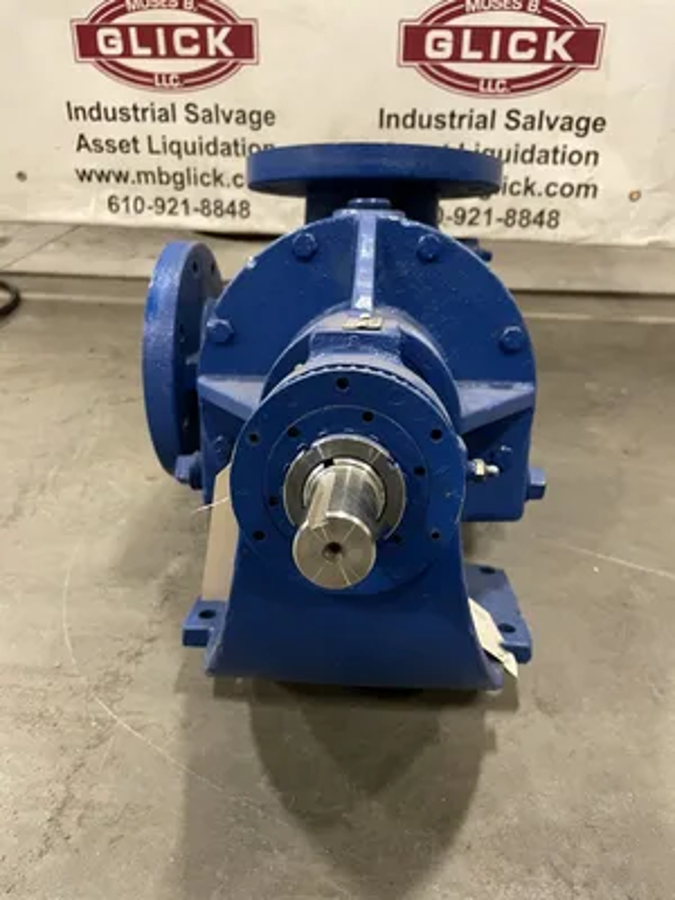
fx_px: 676
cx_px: 338
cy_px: 450
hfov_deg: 53.1
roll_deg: +0.4
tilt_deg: -30.0
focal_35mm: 26
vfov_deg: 67.3
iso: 400
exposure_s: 1/40
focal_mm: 4.2
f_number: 1.6
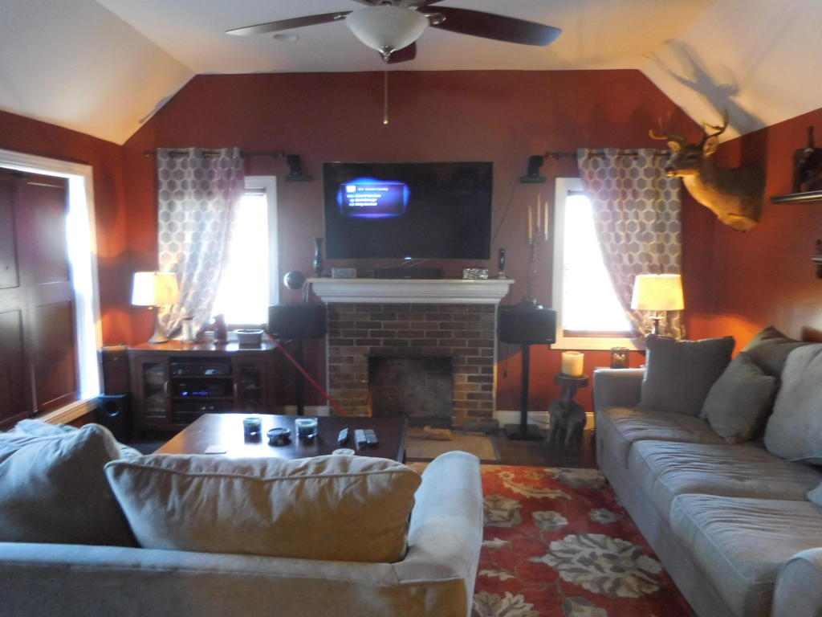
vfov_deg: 54.9
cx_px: 411
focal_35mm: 25
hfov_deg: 69.4
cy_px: 308
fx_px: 594
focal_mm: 4.5
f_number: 3.3
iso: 560
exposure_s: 1/8
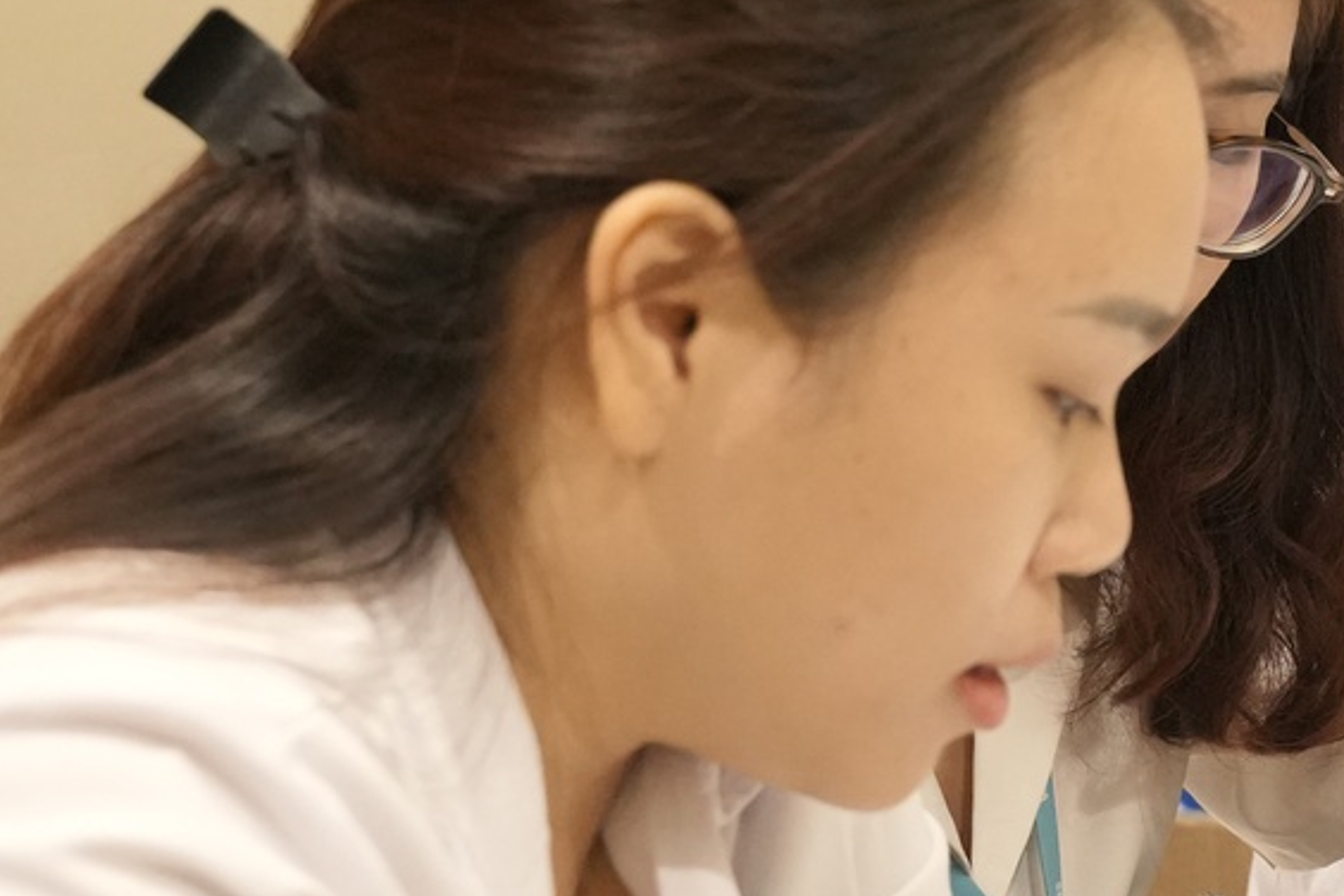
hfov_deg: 16.1
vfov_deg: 11.5
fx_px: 4421
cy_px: 187
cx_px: 1885
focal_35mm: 118
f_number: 4
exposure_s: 1/250
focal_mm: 33.4
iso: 6400
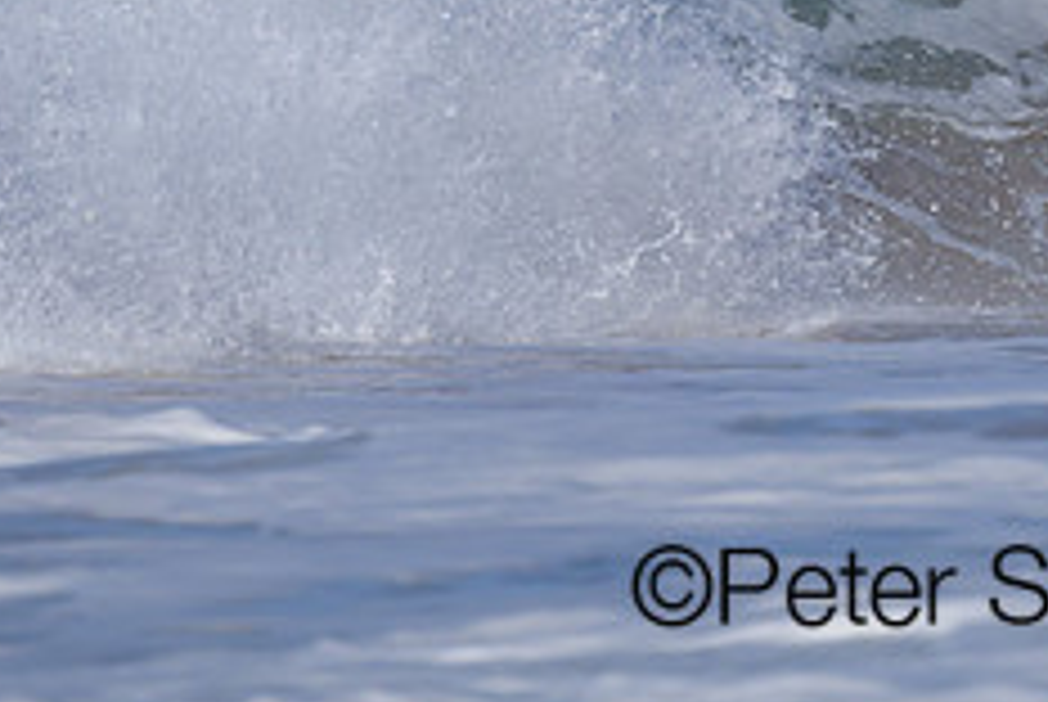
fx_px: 79689
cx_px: 809
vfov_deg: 0.5
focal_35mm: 2734
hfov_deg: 0.8
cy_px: -137
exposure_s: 1/2000
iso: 200
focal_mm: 800
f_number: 6.3
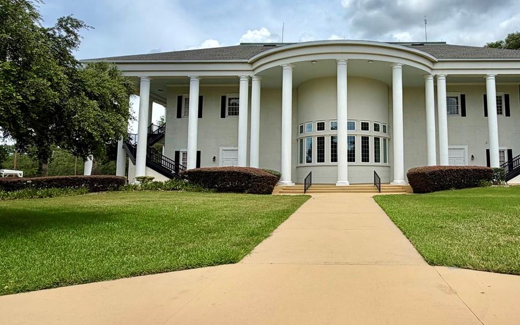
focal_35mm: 26
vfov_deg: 47.5
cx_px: 348
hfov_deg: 68.4
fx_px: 369
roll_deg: -0.3
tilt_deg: +4.9
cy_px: 139
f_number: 2.2
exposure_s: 1/1312
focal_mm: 2.22
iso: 20
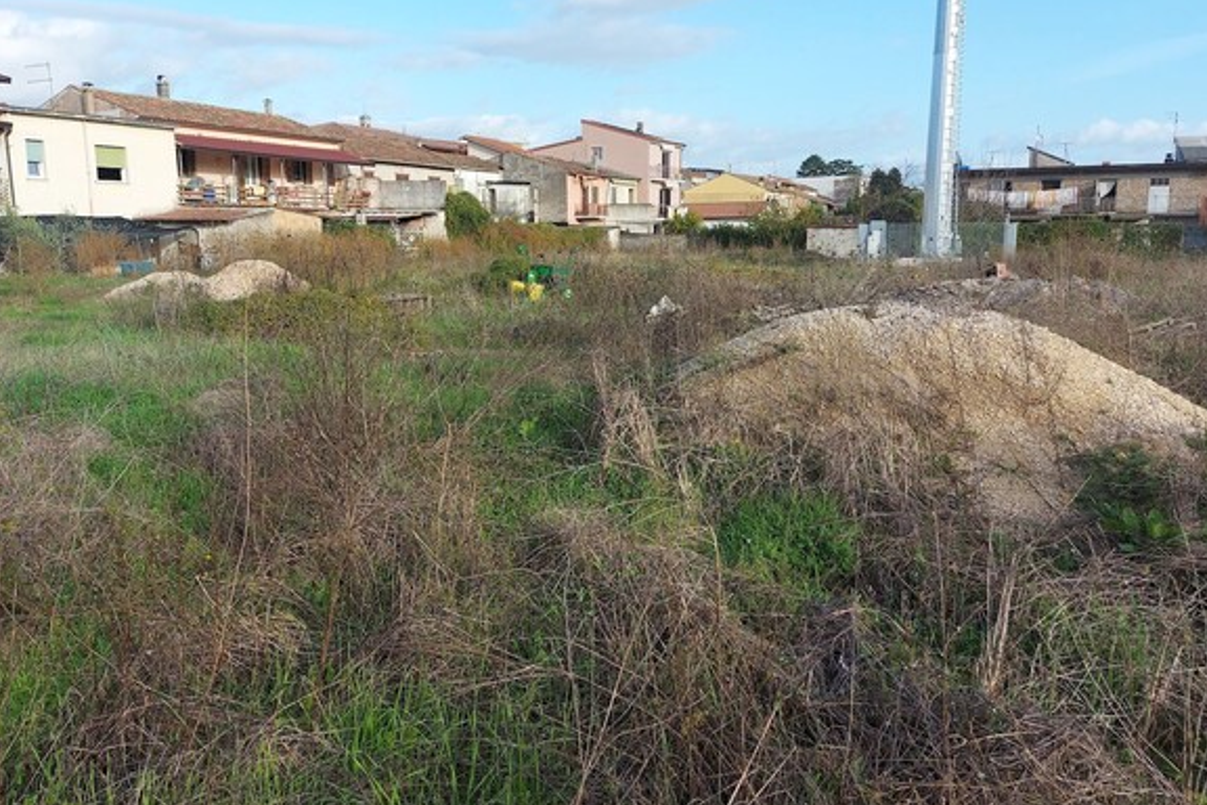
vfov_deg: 49.4
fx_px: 872
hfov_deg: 69.4
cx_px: 606
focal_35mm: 26
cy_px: 348
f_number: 1.8
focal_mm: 5.23
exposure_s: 1/344
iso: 32
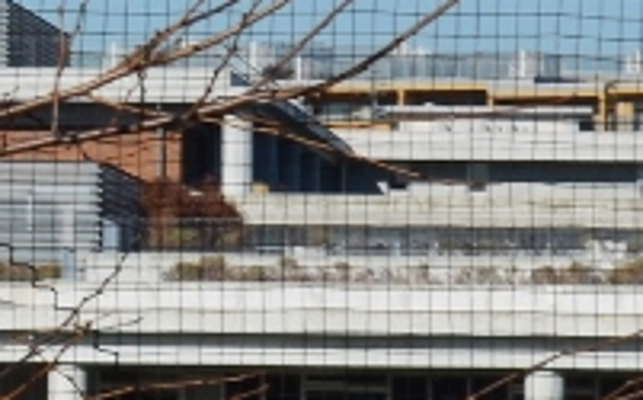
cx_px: -531
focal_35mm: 467
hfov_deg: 4.5
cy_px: -19
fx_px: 8172
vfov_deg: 2.8
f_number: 11
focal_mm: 48
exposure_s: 1/160
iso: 100
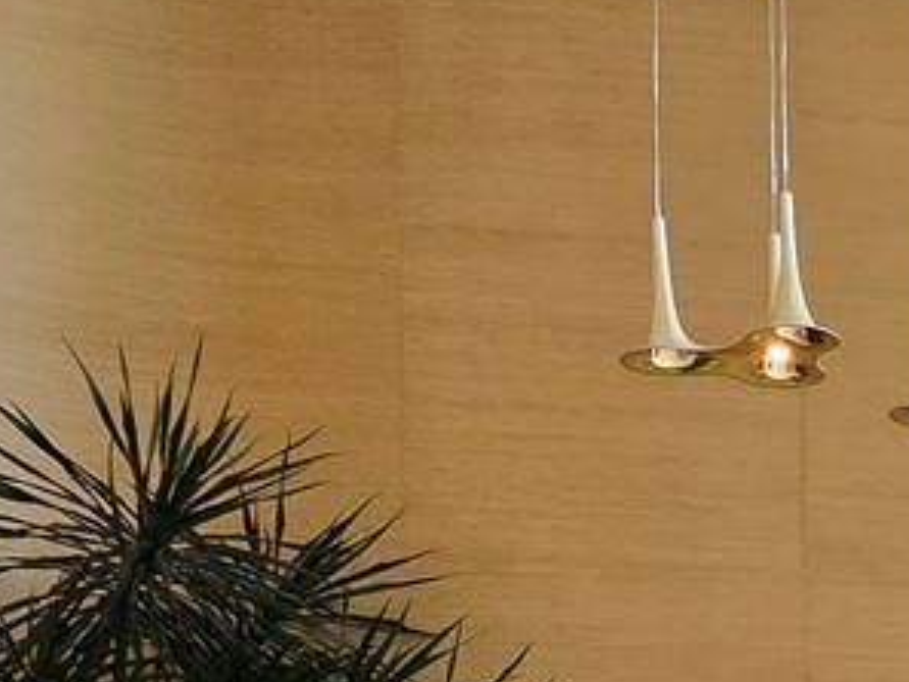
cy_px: 1107
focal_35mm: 70
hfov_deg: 24.2
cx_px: 1188
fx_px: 1839
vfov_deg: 18.0
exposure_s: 1/60
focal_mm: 2.2
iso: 80
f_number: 2.2
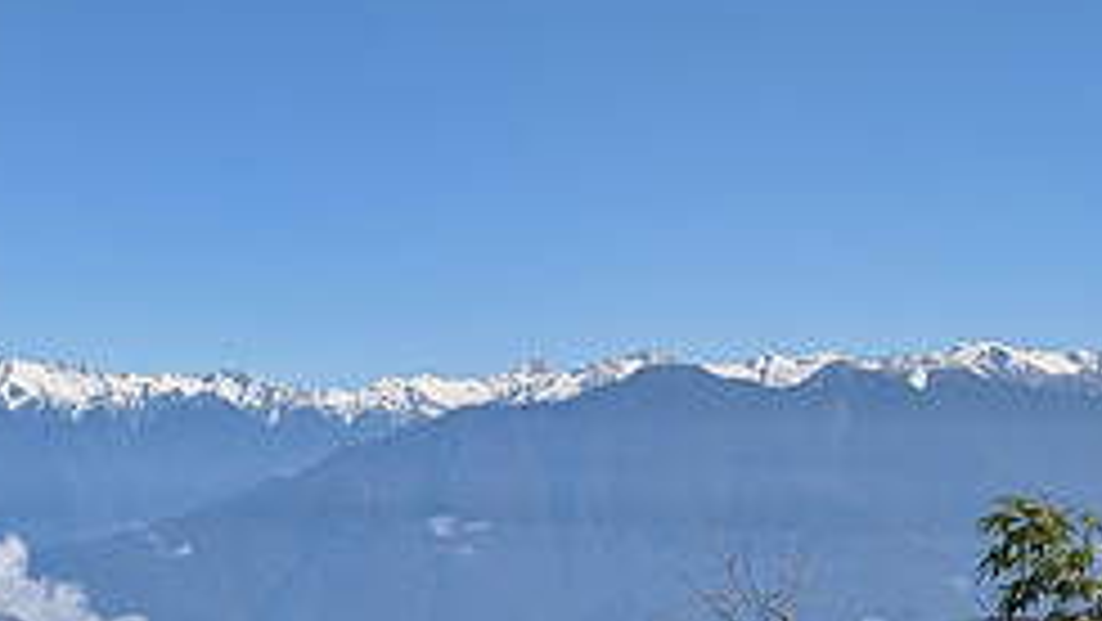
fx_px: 1812
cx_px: 229
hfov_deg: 32.9
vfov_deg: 19.3
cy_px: 493
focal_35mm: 62
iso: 21
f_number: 1.68
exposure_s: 1/1095
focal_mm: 6.9
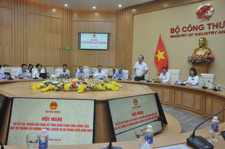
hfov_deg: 57.3
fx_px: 206
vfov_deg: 39.9
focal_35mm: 33
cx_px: 112
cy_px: 74
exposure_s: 1/125
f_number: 5.6
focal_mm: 22
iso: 800
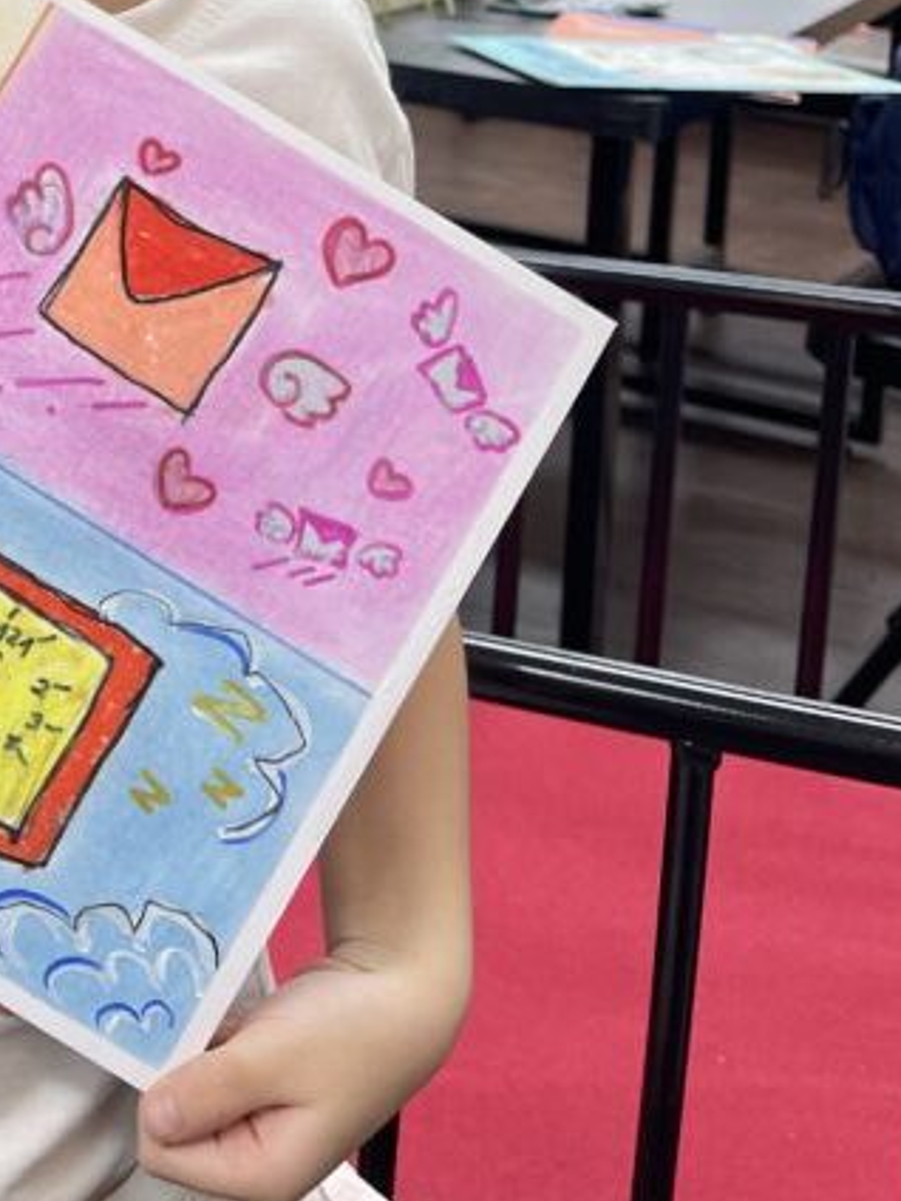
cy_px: -170
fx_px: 2048
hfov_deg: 23.0
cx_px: -139
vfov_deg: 29.1
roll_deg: -2.4
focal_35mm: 59
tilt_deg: -4.8
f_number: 1.6
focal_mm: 5.1
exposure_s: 1/100
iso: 50
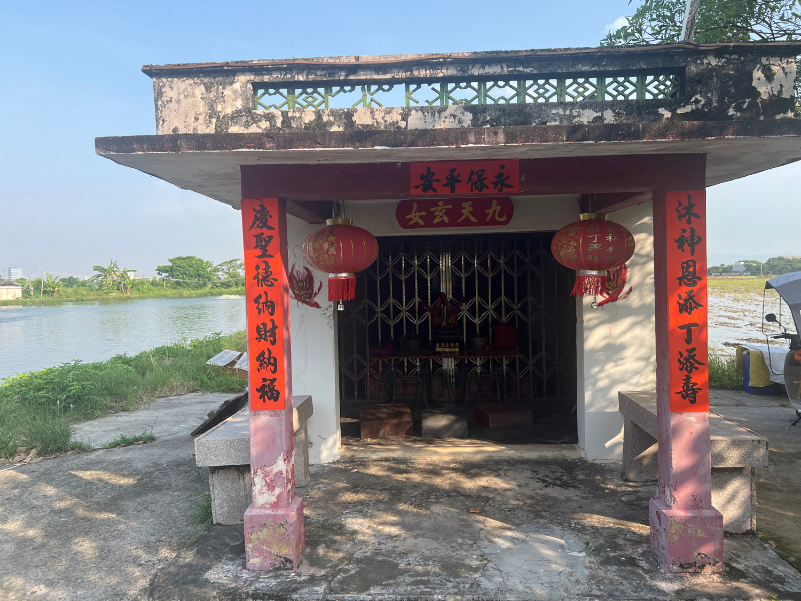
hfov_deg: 67.3
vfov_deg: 53.1
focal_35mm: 26
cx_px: 400
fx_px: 602
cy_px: 300
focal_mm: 5.7
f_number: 1.5
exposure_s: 1/1224
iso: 50
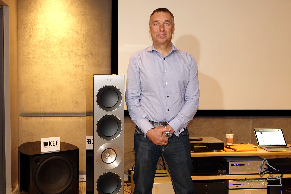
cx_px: 146
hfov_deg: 43.6
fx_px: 364
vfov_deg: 29.9
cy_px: 97
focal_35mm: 45
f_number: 2.8
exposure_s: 1/60
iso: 1600
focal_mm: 16.43
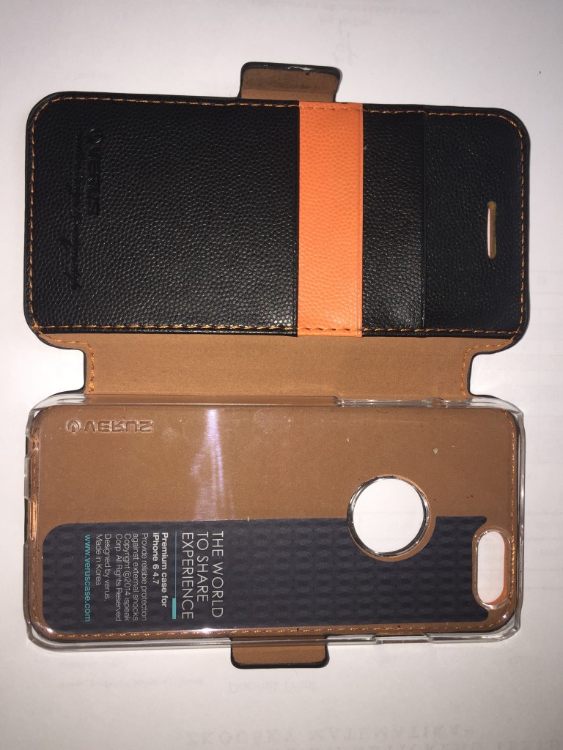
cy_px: 375
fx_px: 629
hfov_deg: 48.2
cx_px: 282
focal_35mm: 29
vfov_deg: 61.7
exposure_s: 1/102
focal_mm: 4.15
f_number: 2.2
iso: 32
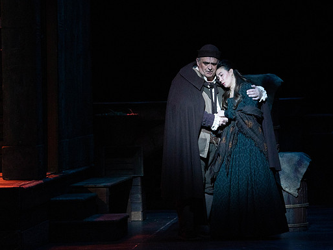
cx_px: 168
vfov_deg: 5.5
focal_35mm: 268
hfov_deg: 7.4
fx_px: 2579
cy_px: 105
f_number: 7.1
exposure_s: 1/250
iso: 6400
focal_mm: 200
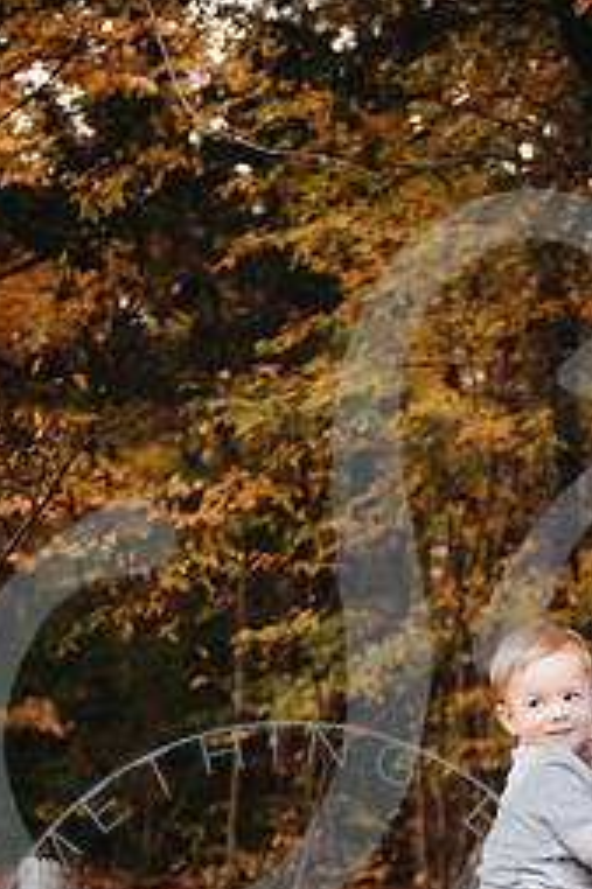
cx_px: 448
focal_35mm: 85
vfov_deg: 23.4
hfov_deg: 16.0
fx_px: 2099
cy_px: 780
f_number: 2.8
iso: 100
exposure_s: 1/160
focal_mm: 48
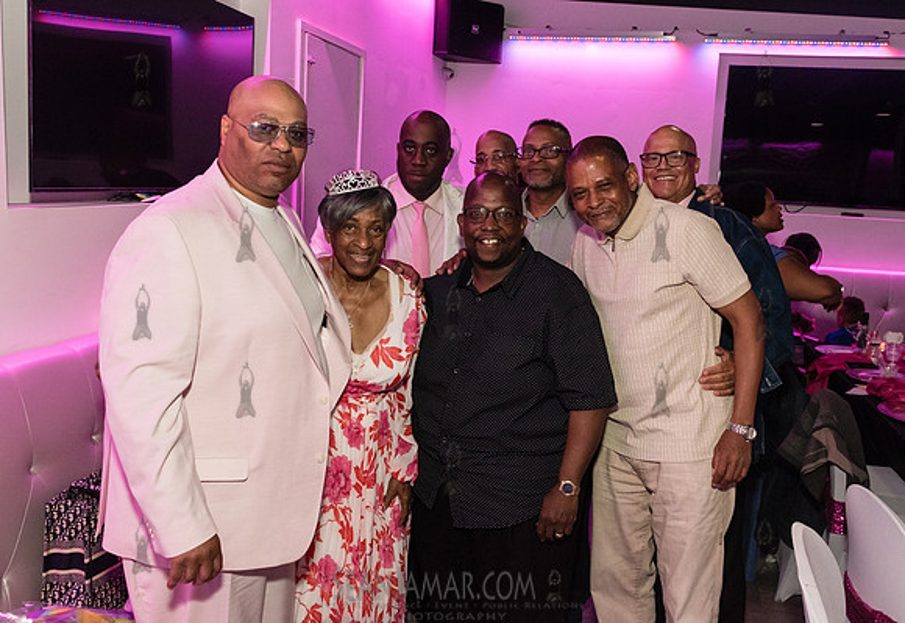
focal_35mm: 31
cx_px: 496
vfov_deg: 43.5
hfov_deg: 60.2
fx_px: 779
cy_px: 276
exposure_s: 1/200
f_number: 4.5
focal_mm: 27
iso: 4000
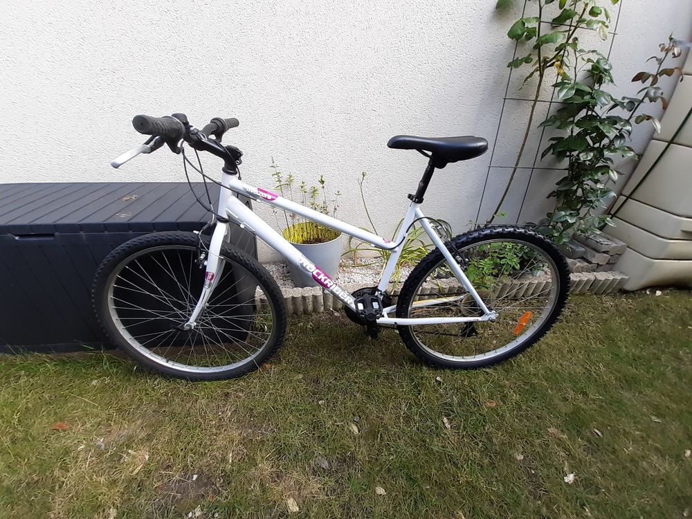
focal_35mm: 13
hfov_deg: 106.2
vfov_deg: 89.9
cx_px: 346
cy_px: 260
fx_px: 260
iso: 40
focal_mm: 1.13
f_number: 2.2
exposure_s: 1/222
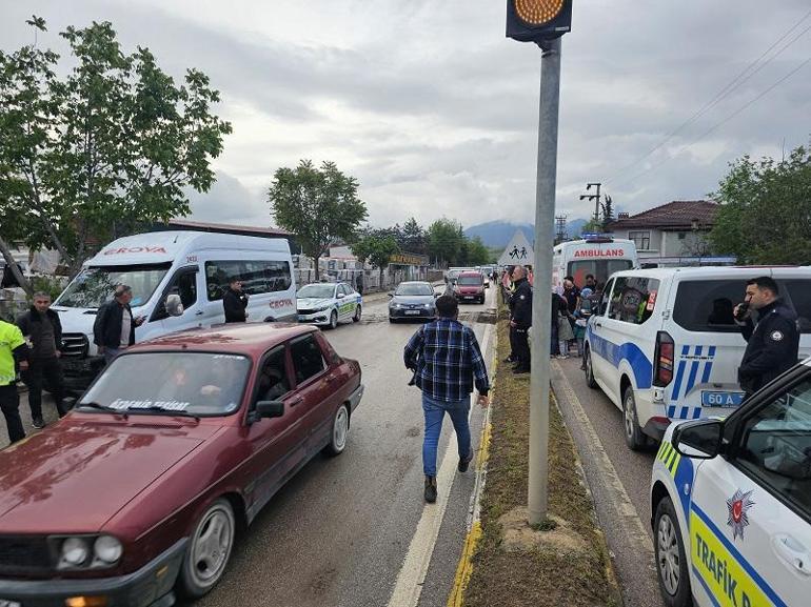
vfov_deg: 58.9
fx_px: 539
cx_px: 406
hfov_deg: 73.9
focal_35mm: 23
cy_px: 304
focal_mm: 6.3
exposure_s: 1/209
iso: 20
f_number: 1.7
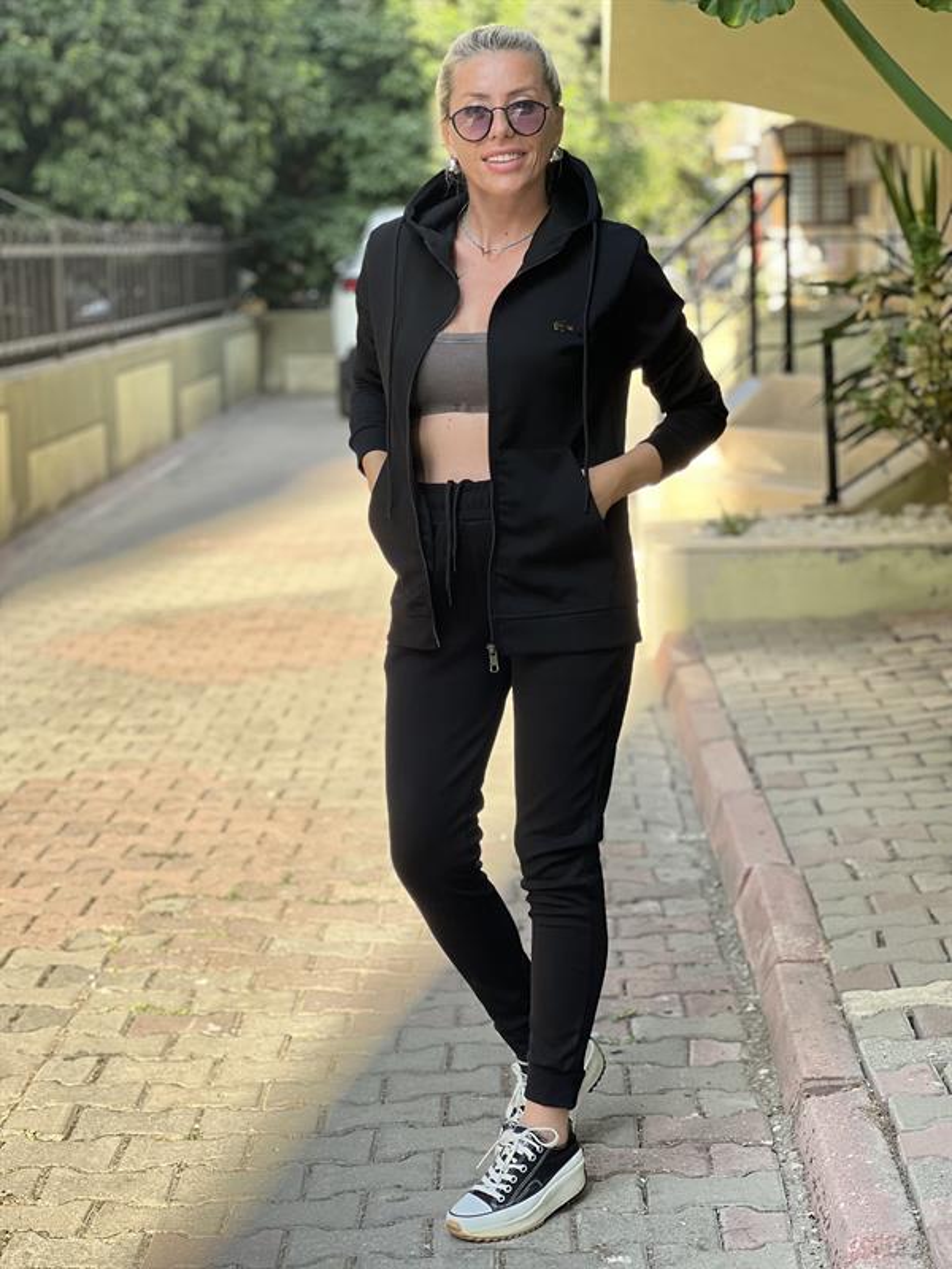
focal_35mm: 77
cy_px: 634
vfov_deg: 25.3
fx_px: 2824
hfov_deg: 19.1
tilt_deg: -5.7
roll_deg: +0.7
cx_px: 476
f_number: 2.8
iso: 32
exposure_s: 1/121
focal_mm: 9
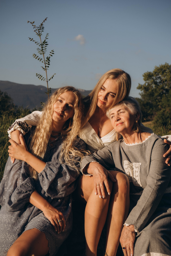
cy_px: 128
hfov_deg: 19.5
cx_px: 86
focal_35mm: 70
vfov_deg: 28.8
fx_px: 499
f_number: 10
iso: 320
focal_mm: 70
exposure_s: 1/320
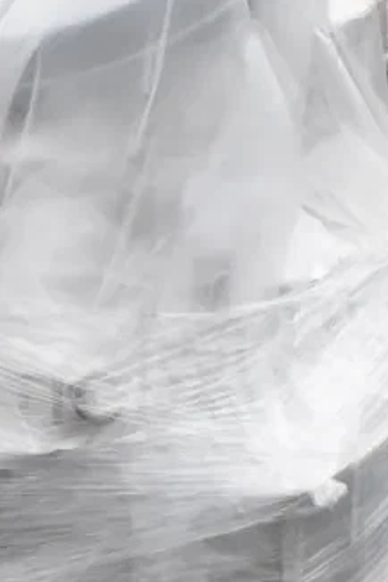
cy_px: 300
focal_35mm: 76
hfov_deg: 17.7
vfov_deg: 26.6
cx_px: 38
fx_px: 1227
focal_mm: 18
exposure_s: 1/1600
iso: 6400
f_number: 20
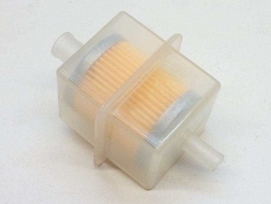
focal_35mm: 44
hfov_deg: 42.9
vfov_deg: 32.9
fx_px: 345
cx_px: 136
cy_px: 102
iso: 400
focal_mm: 7.3
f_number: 3.7
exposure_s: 1/25
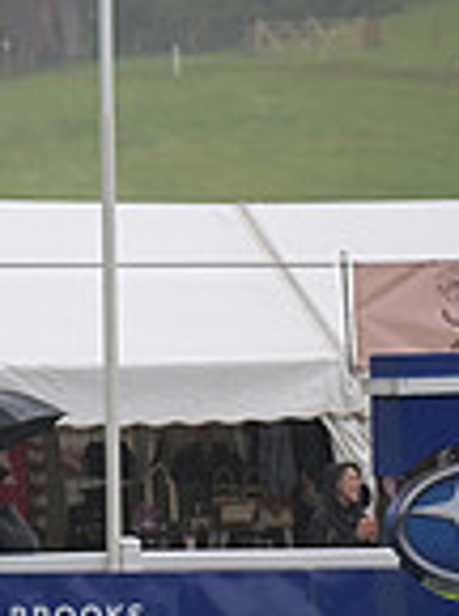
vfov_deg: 2.6
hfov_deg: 1.9
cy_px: 397
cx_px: -740
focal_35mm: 772
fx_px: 13709
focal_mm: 200
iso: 560
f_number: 5.6
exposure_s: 1/800
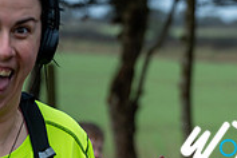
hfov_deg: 8.9
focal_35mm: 229
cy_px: 177
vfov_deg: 6.0
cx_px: 228
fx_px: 1507
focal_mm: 70
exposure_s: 1/1250
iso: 400
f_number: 2.8
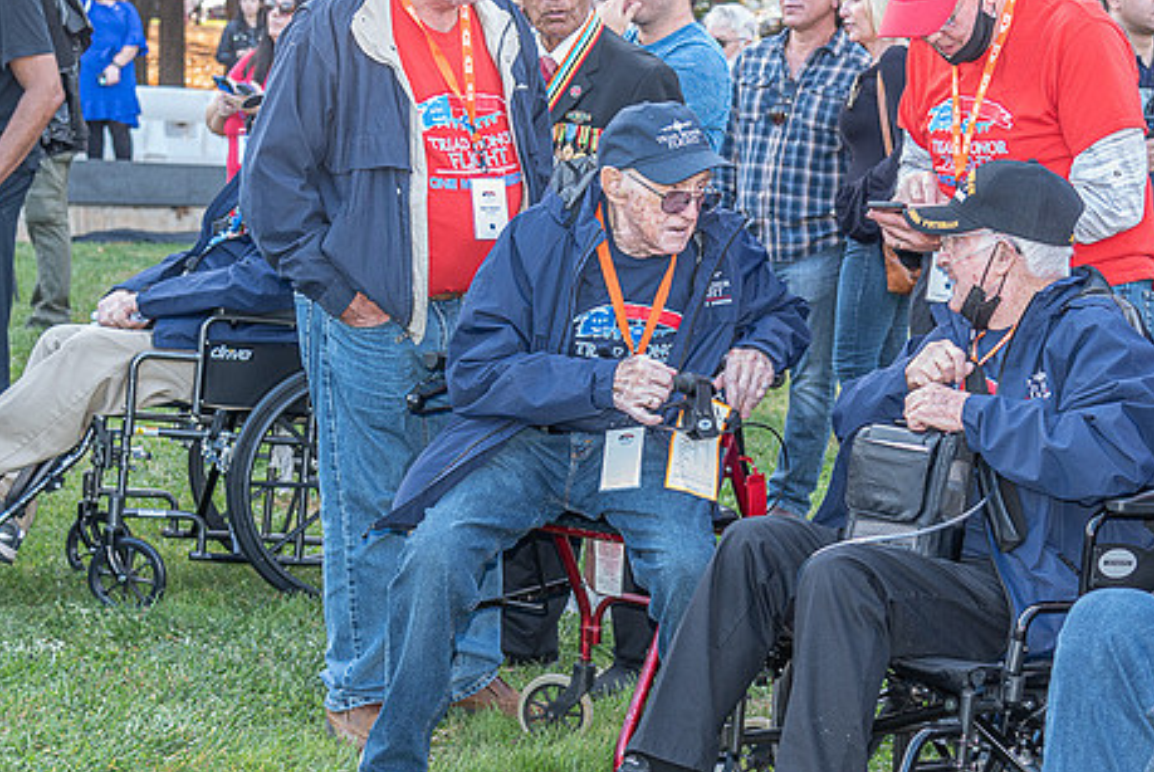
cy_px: 418
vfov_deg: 17.1
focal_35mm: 80
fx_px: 2567
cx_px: 690
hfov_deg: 25.3
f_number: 4.5
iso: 500
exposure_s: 1/160
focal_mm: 46
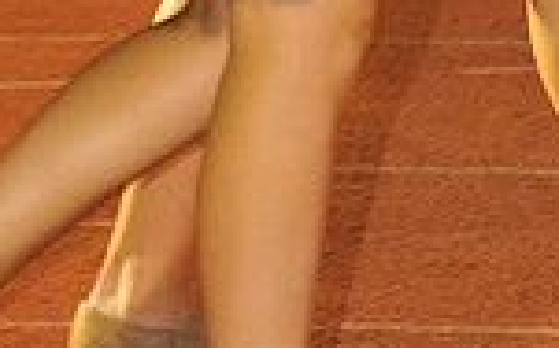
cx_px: 226
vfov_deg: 1.7
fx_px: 11931
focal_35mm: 784
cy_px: -570
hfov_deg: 2.7
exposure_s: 1/200
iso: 6400
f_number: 5.6
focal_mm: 200
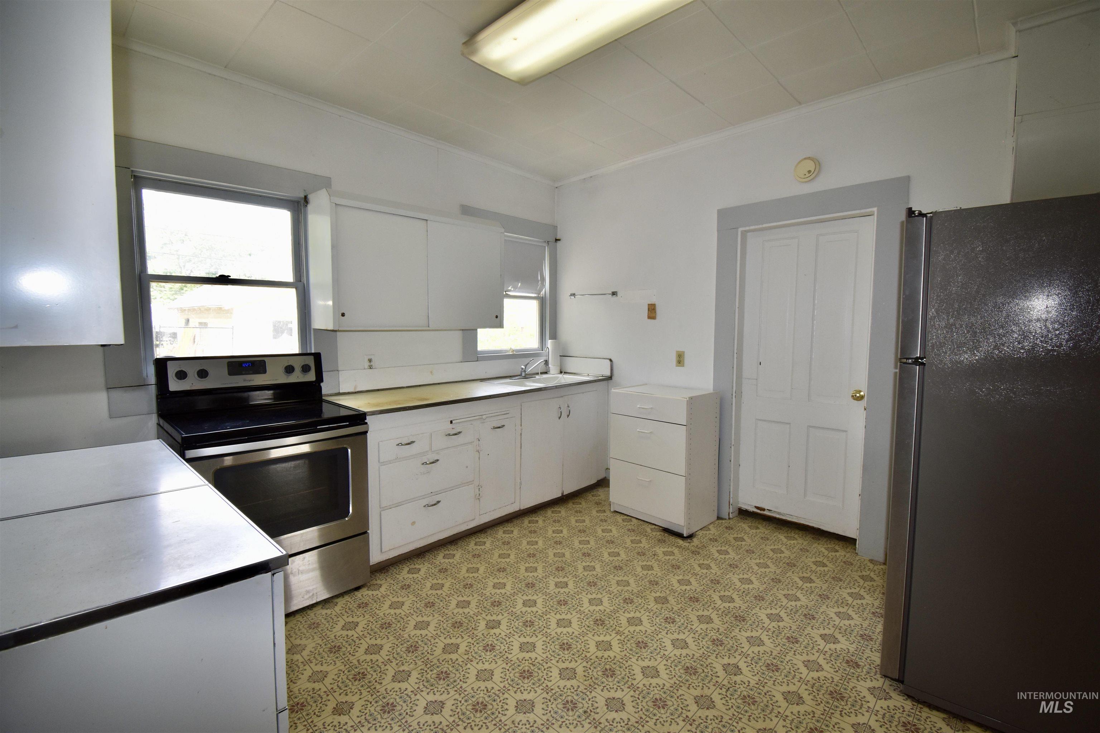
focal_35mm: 15
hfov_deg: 100.4
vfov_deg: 77.3
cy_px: 366
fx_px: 458
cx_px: 550
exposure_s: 1/125
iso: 400
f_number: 5.6
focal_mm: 10
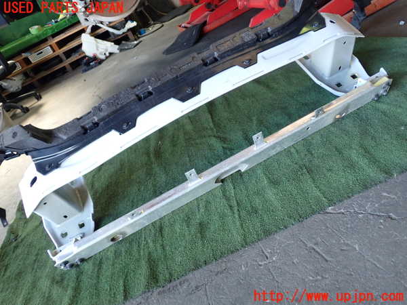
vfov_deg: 46.8
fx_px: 353
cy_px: 152
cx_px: 204
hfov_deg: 60.0
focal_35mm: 30
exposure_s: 1/50
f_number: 2.3
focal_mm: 5.4
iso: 200
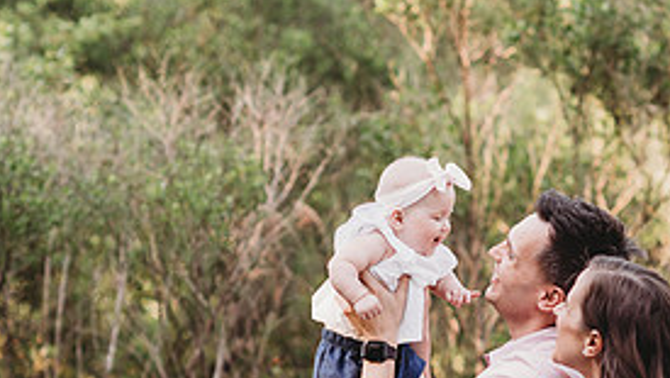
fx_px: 3342
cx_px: 404
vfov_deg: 6.5
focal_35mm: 188
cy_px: 323
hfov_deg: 11.4
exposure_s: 1/250
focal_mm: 85
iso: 100
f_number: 2.2
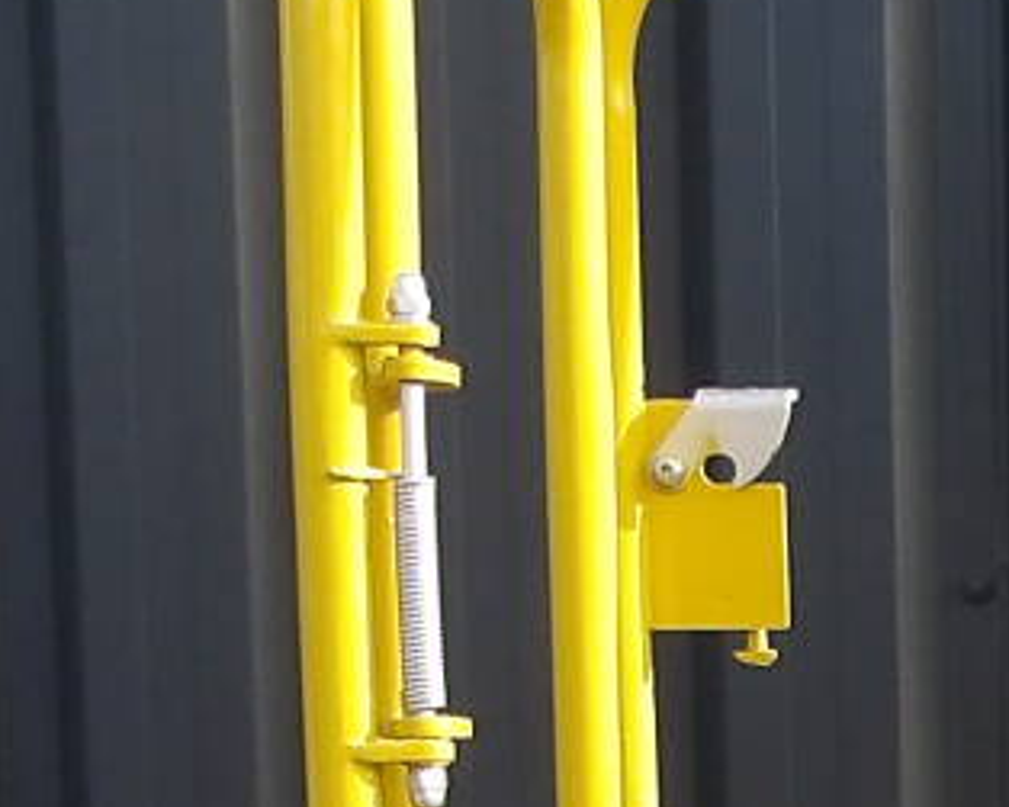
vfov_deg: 8.5
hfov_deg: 10.7
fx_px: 5135
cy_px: 1598
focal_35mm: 172
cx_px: 1632
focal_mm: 4.9
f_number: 3
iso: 100
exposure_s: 1/215
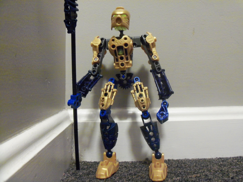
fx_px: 246
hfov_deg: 52.6
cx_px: 122
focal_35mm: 35
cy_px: 91
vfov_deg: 40.7
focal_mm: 6.3
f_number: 3
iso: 400
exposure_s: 1/2
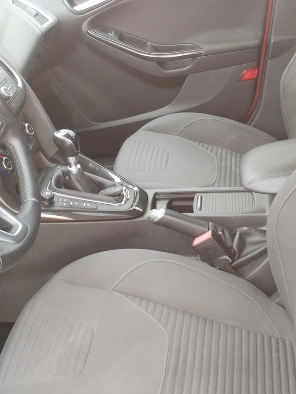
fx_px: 616
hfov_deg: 27.0
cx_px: 144
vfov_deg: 35.5
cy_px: 199
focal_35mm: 54
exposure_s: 1/30
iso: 413
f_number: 1.8
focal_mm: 4.75
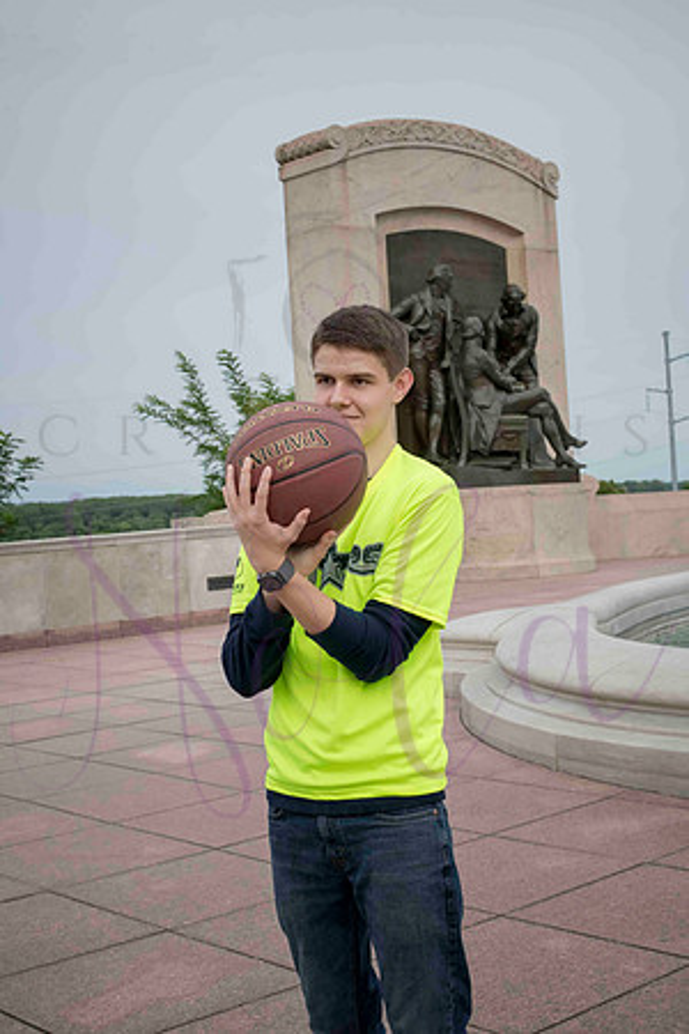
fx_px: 1435
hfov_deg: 27.0
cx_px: 344
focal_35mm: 50
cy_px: 517
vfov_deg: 39.6
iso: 640
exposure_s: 1/800
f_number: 10
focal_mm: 50
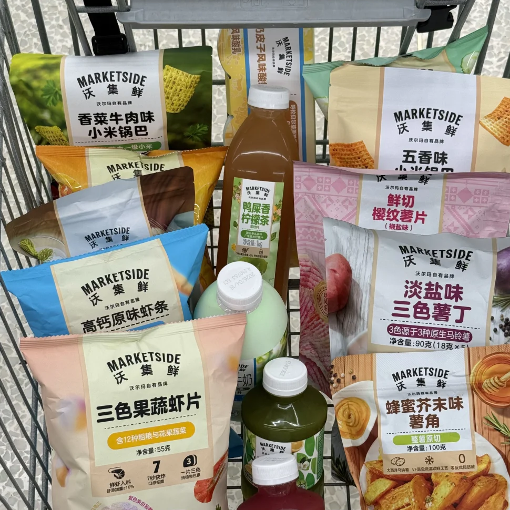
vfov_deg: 27.3
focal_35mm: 63
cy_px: 277
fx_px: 1050
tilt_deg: -60.7
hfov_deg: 27.3
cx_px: 267
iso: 50
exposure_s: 1/160
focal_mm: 6.76
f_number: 1.78
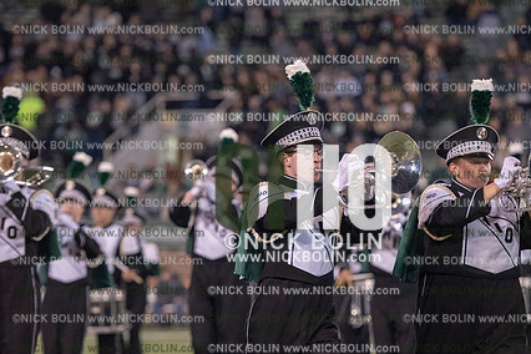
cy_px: 204
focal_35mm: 218
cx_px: 303
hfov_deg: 9.4
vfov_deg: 6.3
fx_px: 3215
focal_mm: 160
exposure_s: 1/1250
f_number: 3.2
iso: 5000
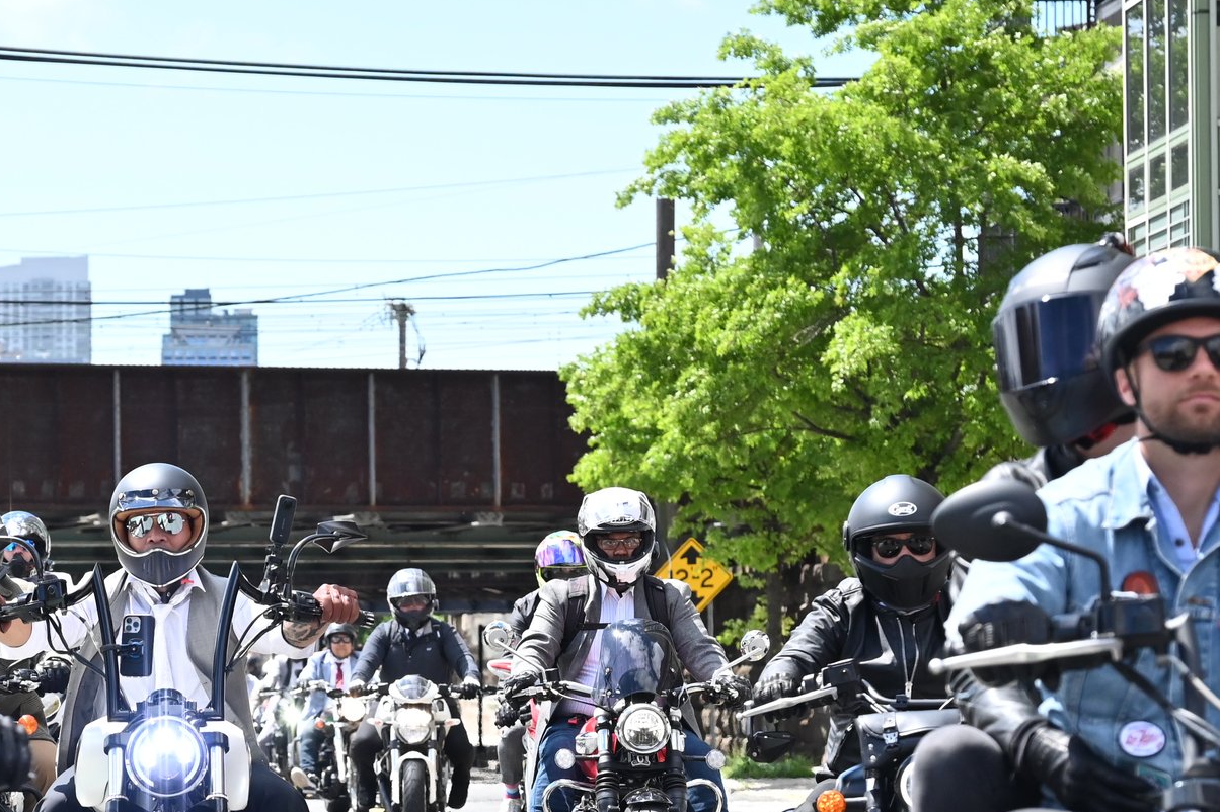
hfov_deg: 14.9
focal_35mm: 137
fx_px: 4641
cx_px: 265
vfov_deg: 10.0
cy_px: 649
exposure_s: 1/4000
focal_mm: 66
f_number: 5
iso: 1250
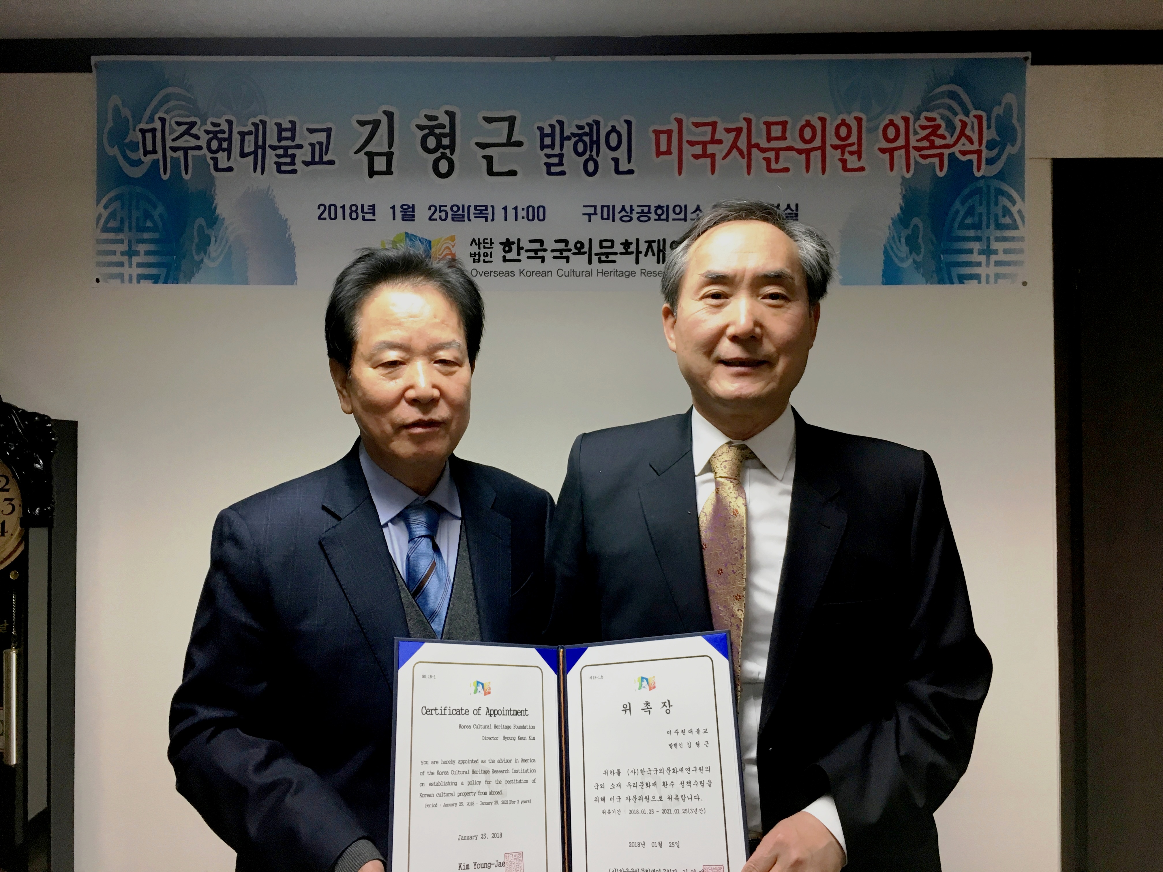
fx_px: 974
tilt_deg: +1.2
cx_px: 582
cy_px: 436
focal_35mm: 29
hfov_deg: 61.7
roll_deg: +0.5
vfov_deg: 48.2
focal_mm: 4.15
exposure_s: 1/30
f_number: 2.2
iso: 40
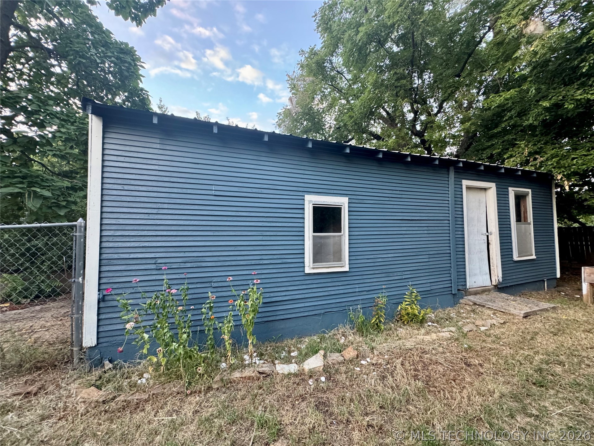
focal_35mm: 14
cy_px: 223
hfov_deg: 102.1
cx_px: 297
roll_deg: +1.2
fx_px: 240
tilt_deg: +2.3
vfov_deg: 85.7
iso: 320
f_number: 2.2
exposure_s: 1/97
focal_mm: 2.22
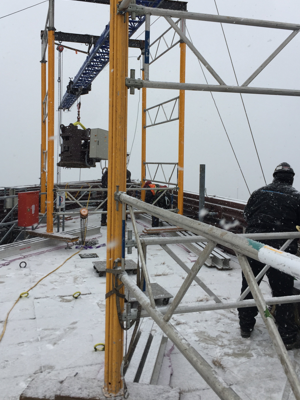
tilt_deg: +0.2
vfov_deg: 53.7
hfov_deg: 41.8
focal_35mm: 34
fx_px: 393
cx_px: 136
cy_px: 168
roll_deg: -0.8
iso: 32
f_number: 2.2
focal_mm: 4.15
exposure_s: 1/370
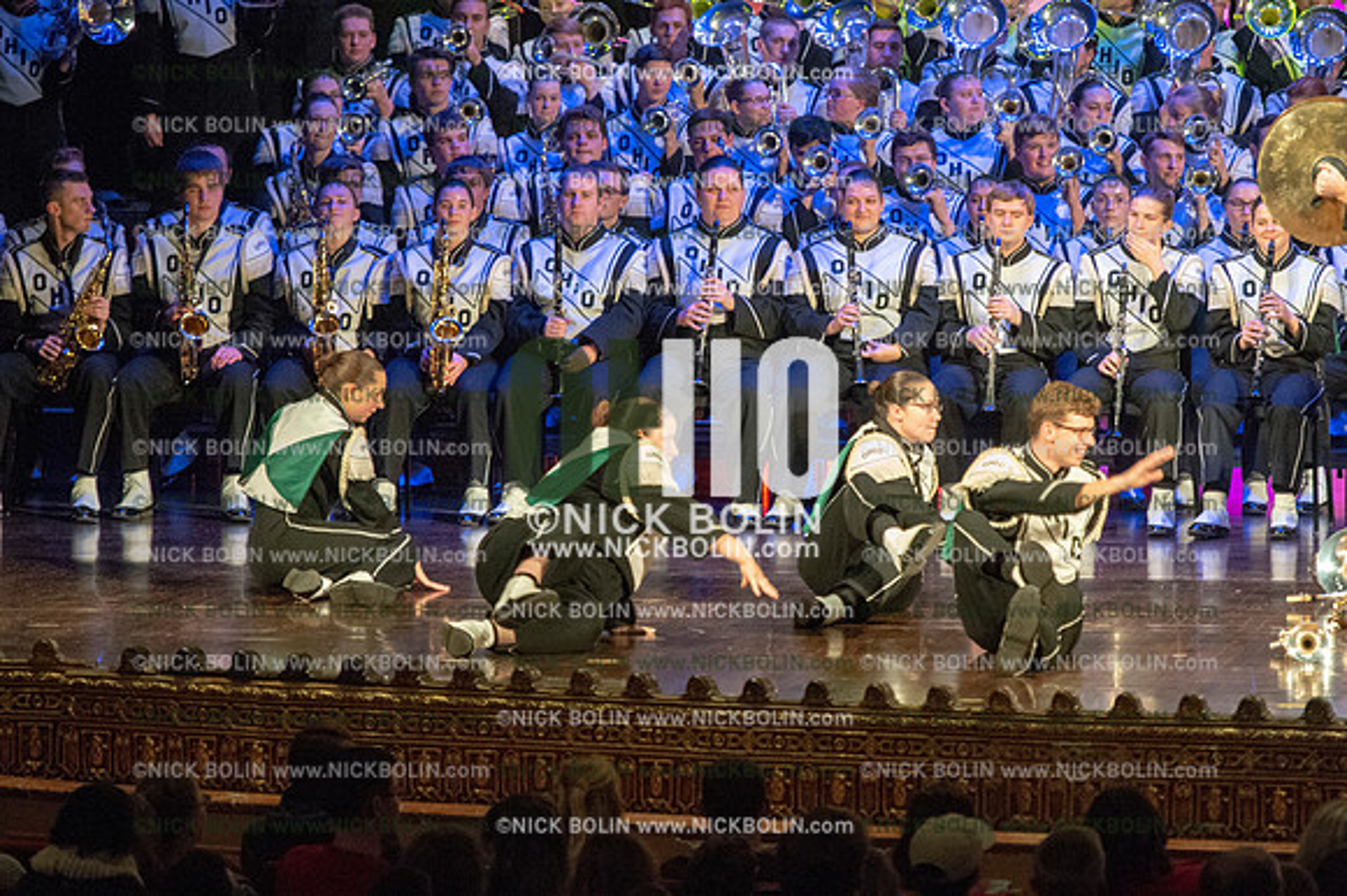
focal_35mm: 240
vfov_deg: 5.7
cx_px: 674
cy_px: 448
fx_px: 8975
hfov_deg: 8.6
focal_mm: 240
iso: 8000
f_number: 5.6
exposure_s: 1/200
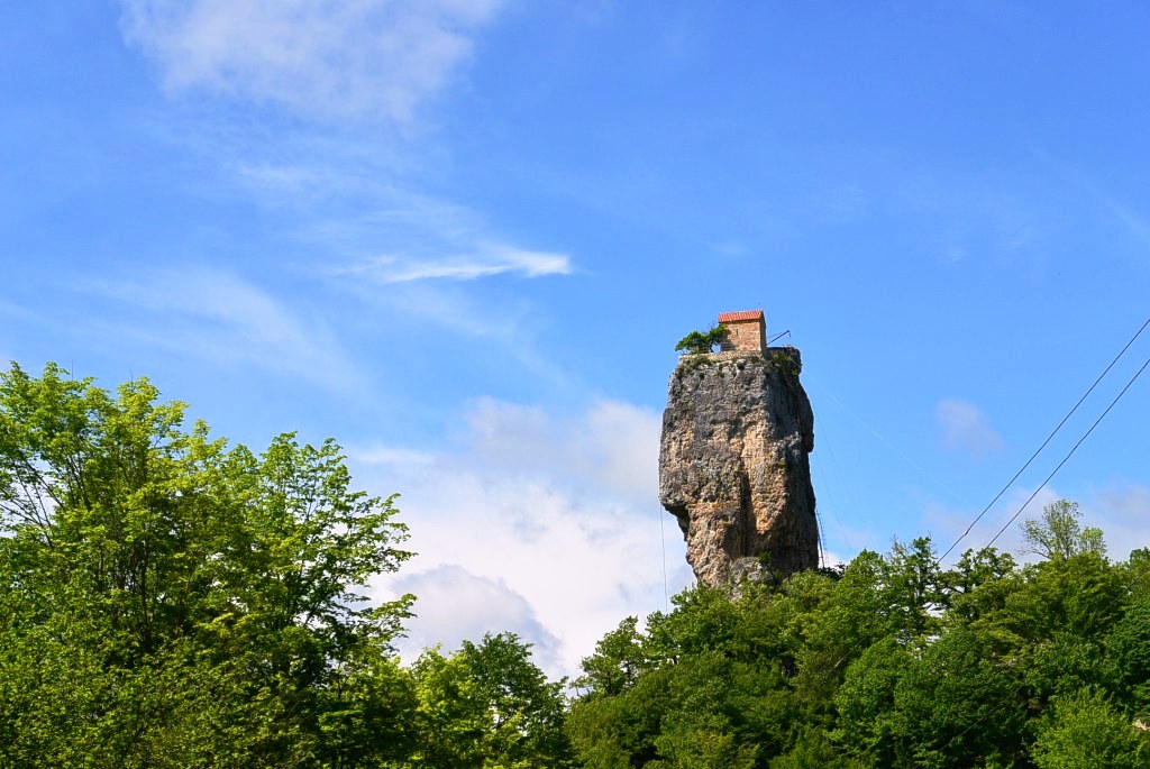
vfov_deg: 18.5
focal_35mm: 74
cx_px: 575
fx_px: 2366
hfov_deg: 27.3
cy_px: 384
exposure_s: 1/500
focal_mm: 27.5
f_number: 5.6
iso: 100
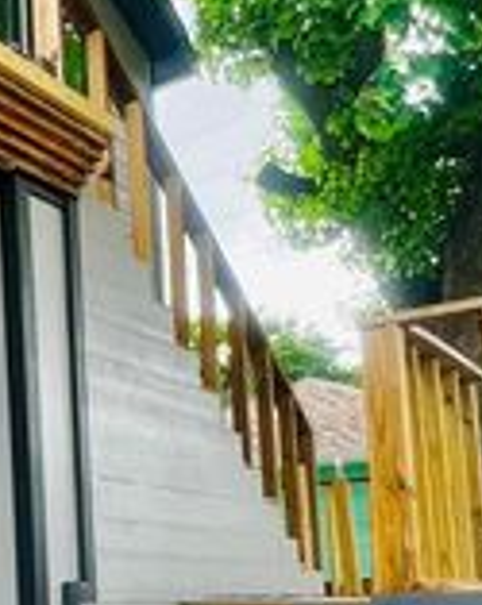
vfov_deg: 33.5
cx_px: -285
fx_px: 966
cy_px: 507
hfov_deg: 22.0
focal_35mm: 54
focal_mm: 1.57
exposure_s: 1/300
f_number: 1.8
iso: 32
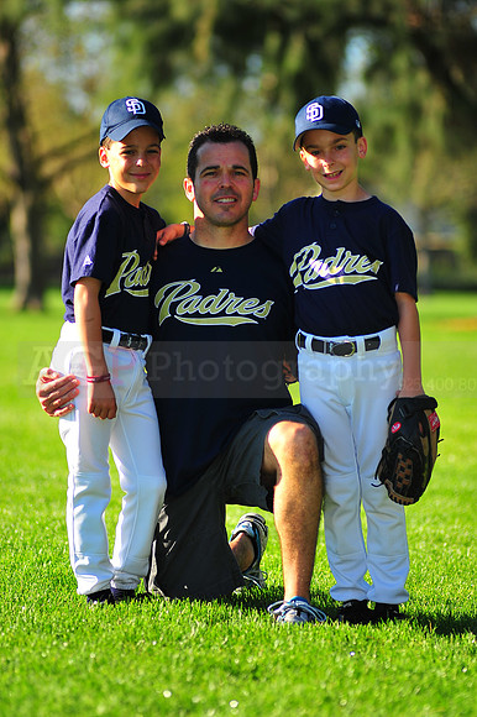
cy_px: 358
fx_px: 3581
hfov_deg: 7.6
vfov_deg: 11.4
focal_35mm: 180
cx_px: 238
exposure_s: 1/1250
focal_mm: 180
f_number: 3.5
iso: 200
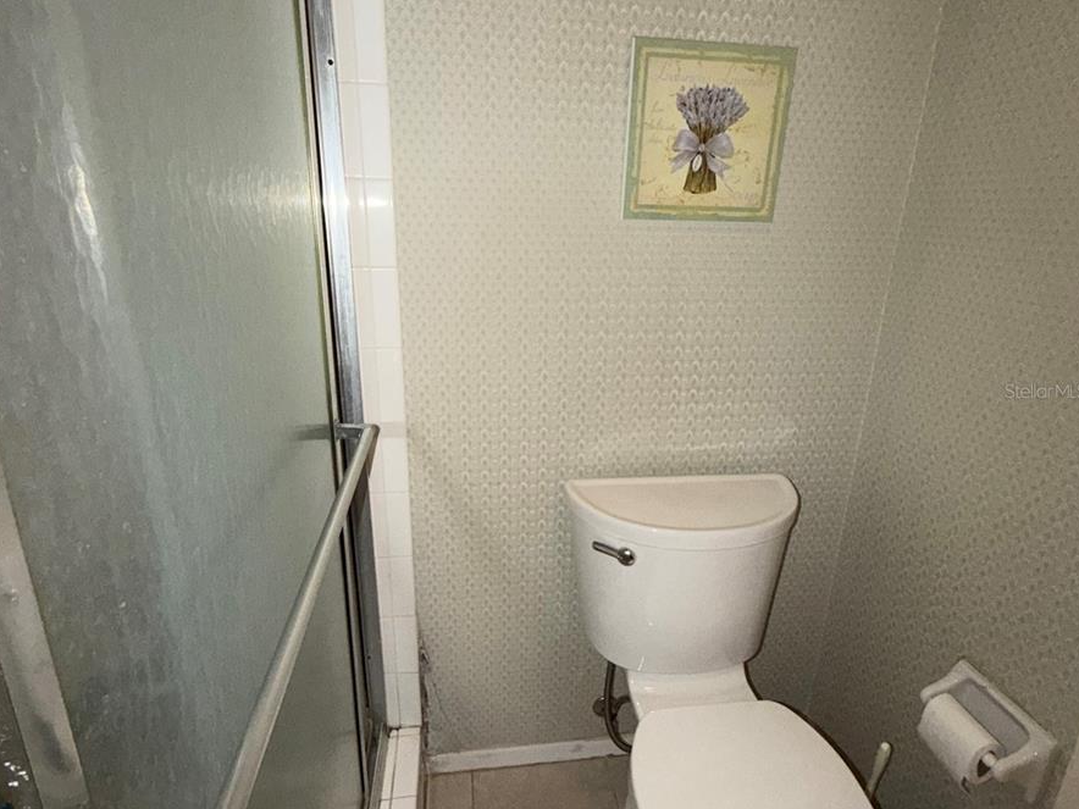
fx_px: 592
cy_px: 390
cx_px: 542
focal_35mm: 19
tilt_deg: -17.7
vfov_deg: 68.7
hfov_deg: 84.7
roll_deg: -1.2
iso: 200
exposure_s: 1/60
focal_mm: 2.22
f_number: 2.2
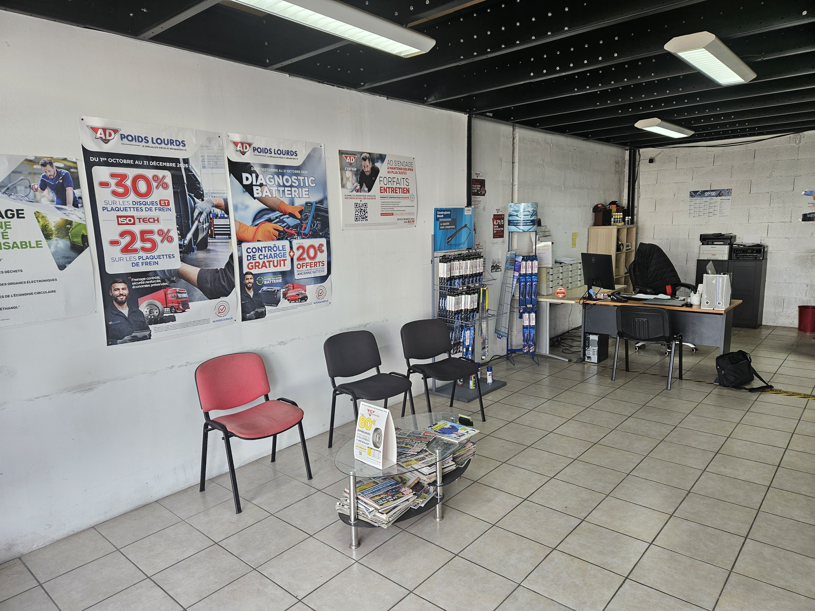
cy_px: 306
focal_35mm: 23
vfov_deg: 58.9
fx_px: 542
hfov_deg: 73.9
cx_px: 408
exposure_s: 1/180
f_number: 1.8
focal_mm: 5.4
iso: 125
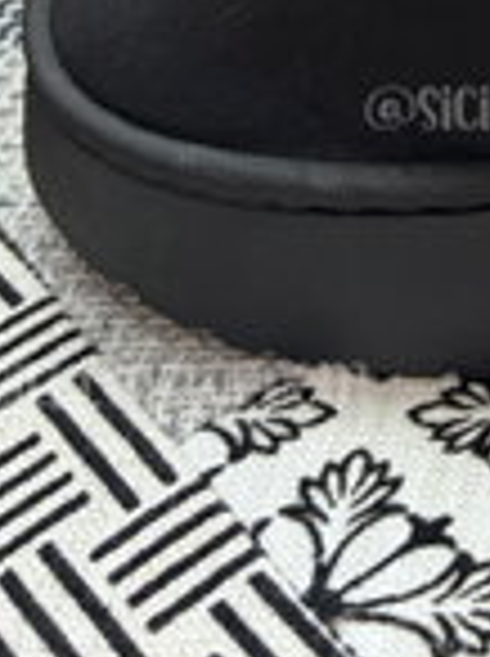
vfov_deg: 17.7
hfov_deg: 14.2
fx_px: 1798
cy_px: -425
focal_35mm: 95
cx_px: 791
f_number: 1.6
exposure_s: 1/60
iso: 200
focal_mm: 5.96
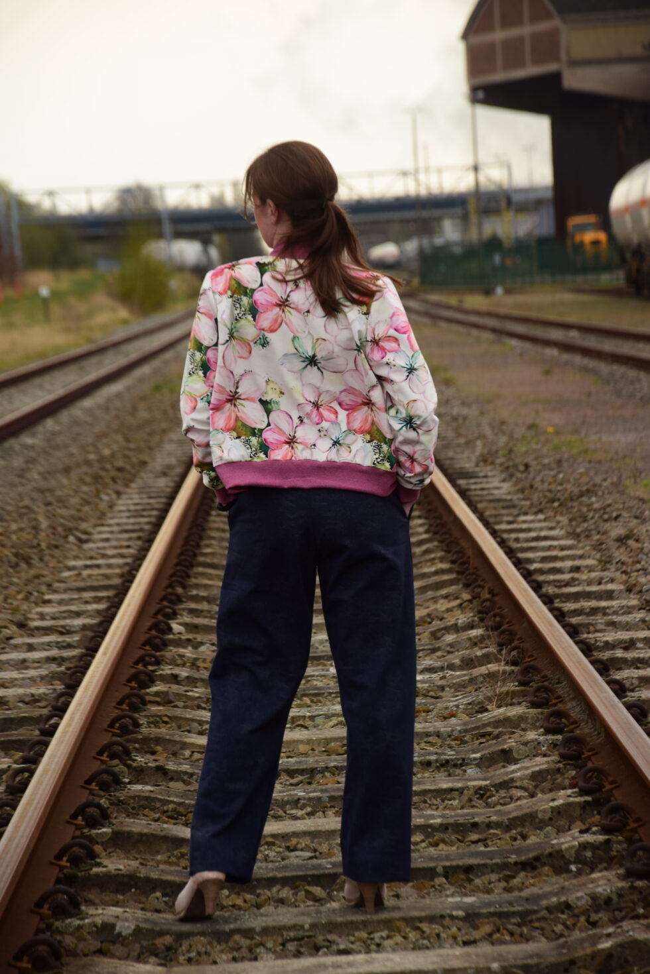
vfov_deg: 13.0
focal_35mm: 158
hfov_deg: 8.7
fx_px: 4265
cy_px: 487
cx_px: 325
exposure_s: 1/320
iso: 200
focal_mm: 105
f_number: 5.6
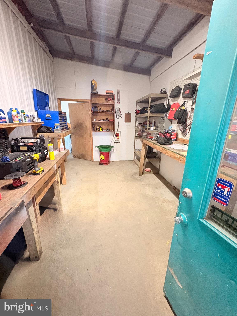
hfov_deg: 85.7
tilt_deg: -16.2
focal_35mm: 14
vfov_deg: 102.1
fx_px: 128
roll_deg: -1.1
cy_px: 158
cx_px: 118
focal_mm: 2.22
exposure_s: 1/40
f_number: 2.2
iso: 640
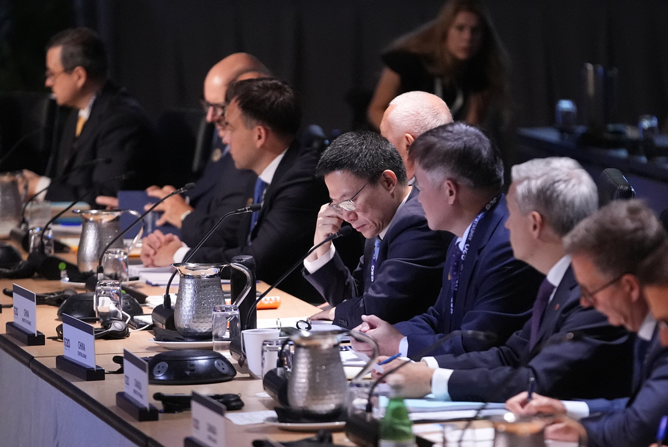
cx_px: 334
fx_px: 5477
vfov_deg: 4.7
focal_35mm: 295
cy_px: 224
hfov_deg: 7.0
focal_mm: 197
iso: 6400
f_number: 3.2
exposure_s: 1/1000
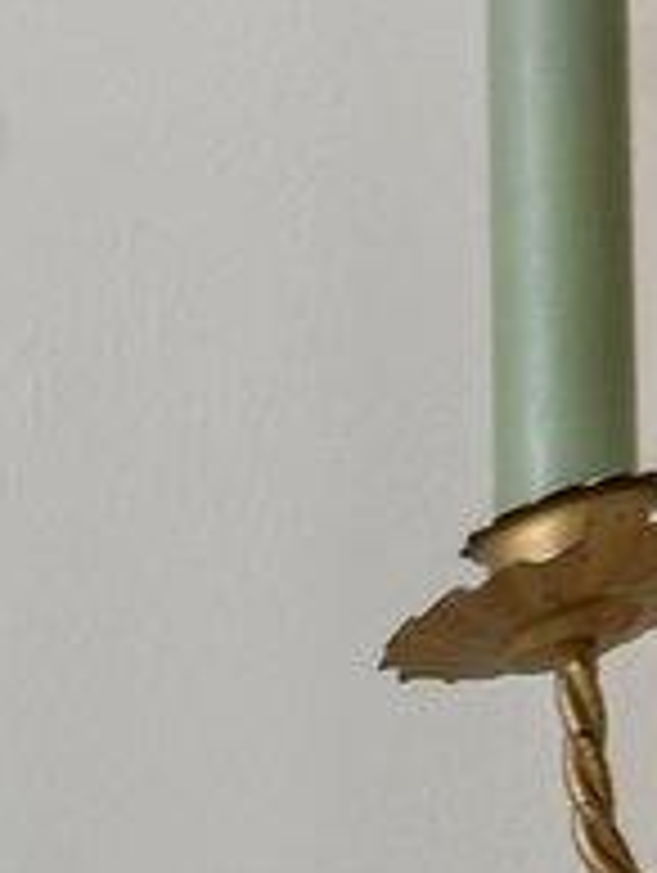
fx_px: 3838
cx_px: -3573
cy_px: 3067
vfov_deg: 8.9
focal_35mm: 152
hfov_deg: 4.8
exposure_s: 1/13
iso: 250
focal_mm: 15
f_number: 9
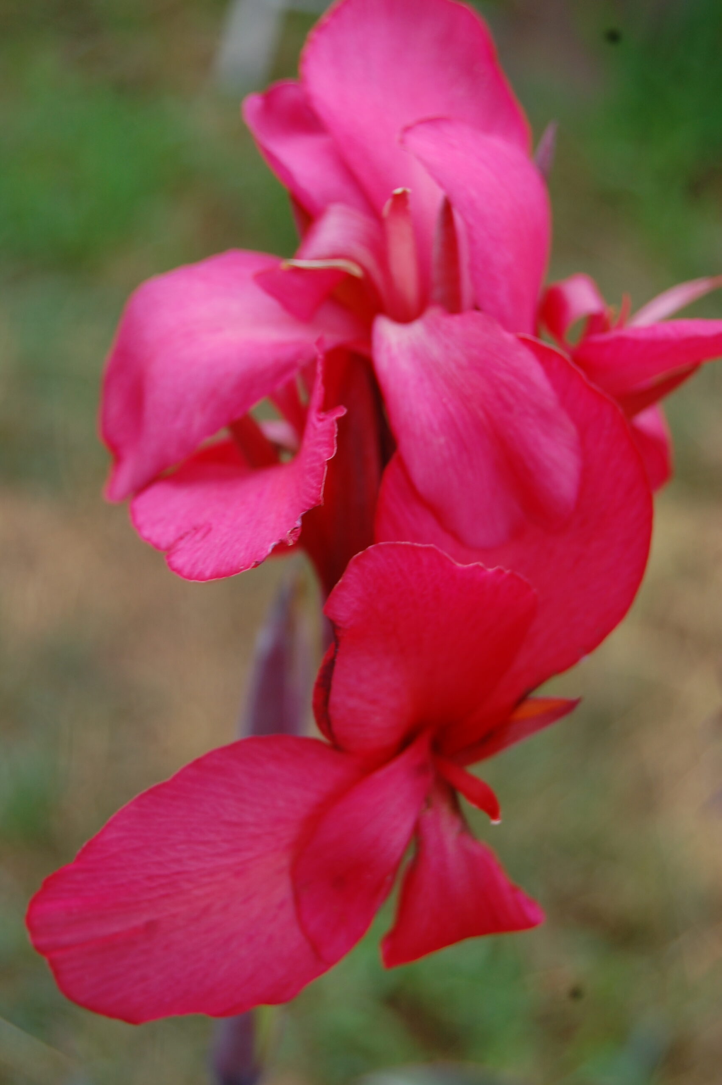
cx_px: 361
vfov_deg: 24.6
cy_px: 542
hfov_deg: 16.5
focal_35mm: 82
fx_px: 2486
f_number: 5.6
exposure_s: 1/125
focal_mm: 55
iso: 200
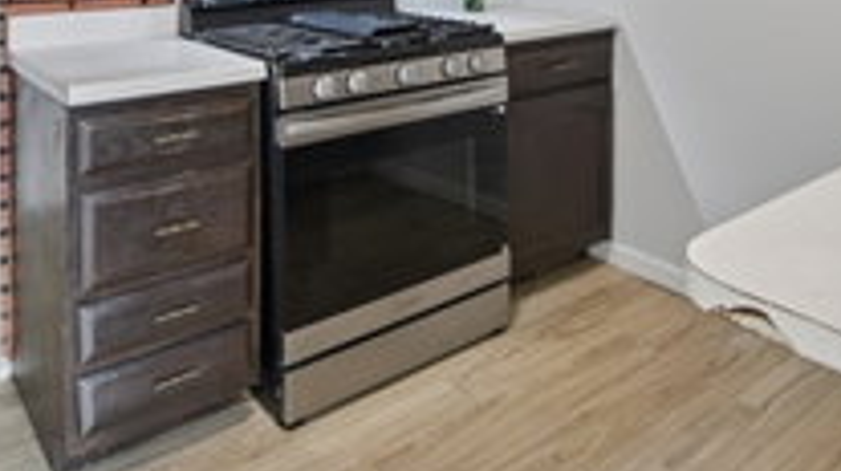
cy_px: -61
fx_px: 758
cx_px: 443
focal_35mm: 34
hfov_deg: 58.0
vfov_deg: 30.5
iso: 400
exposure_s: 1/8
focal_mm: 14
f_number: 8
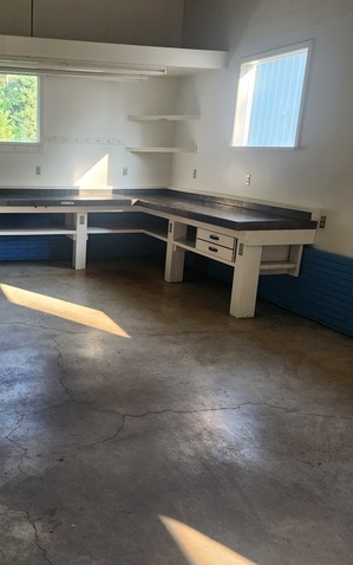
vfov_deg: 56.7
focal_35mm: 34
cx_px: 67
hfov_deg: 36.0
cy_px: 296
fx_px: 523
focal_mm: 6.4
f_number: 1.8
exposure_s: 1/180
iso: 125
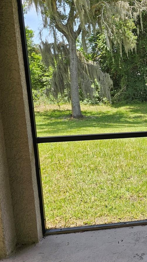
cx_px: 192
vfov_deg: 45.4
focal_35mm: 45
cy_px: 122
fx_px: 312
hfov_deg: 23.4
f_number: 1.7
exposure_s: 1/180
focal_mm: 6.3
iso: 20
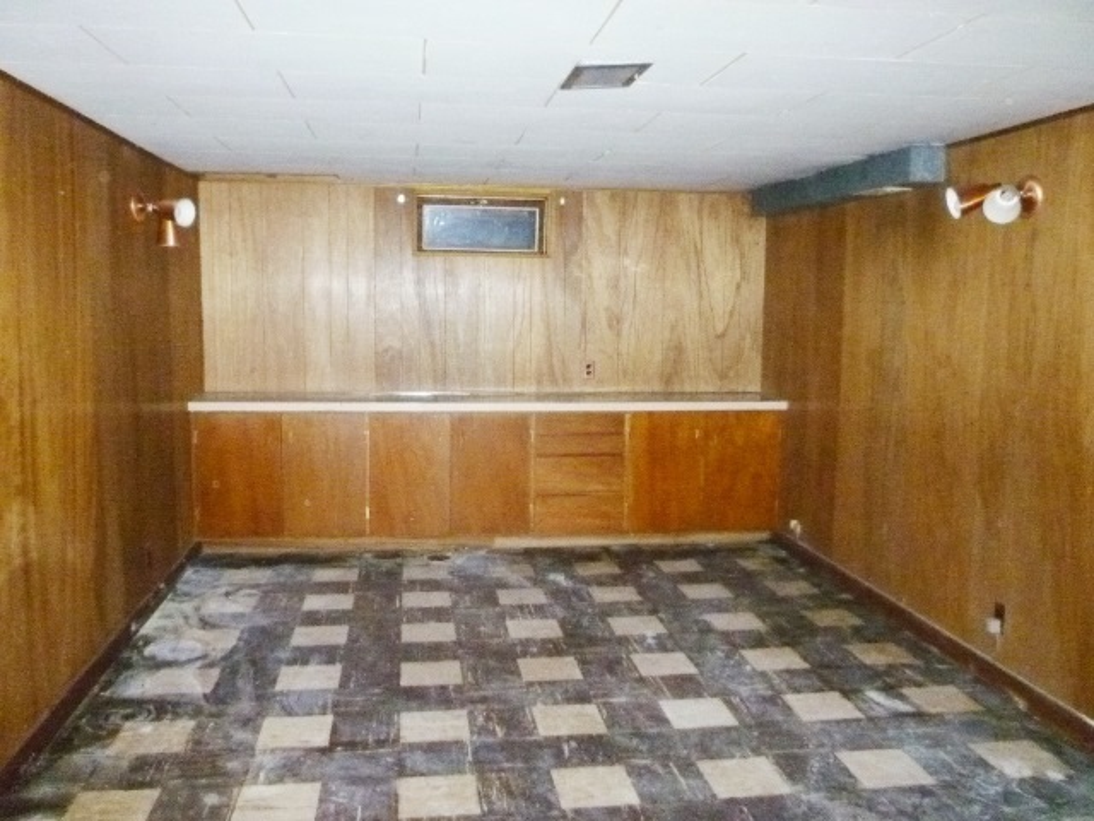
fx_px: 917
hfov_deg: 61.7
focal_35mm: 29
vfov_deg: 48.2
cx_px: 547
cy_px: 410
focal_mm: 5.2
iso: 1000
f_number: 3.3
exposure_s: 1/30
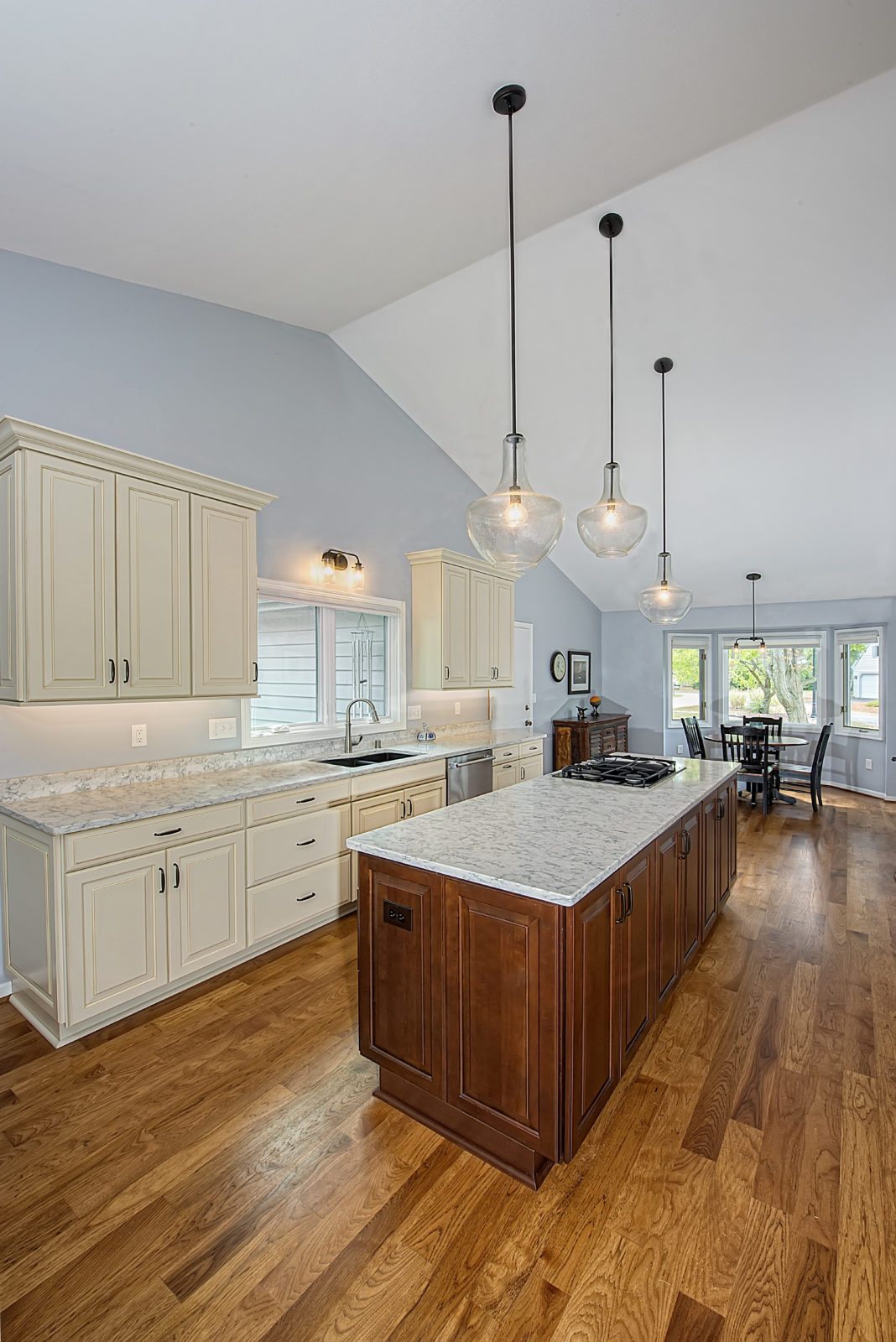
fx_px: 522
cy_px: 671
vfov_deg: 104.2
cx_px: 448
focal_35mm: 14
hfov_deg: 81.3
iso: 200
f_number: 16
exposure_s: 1/8
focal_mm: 14
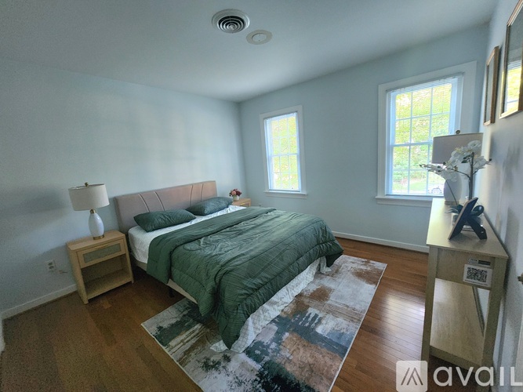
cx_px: 262
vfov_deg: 89.9
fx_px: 196
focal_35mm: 13
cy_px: 196
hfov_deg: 106.2
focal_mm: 2.2
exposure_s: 1/33.4
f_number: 2.2
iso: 640
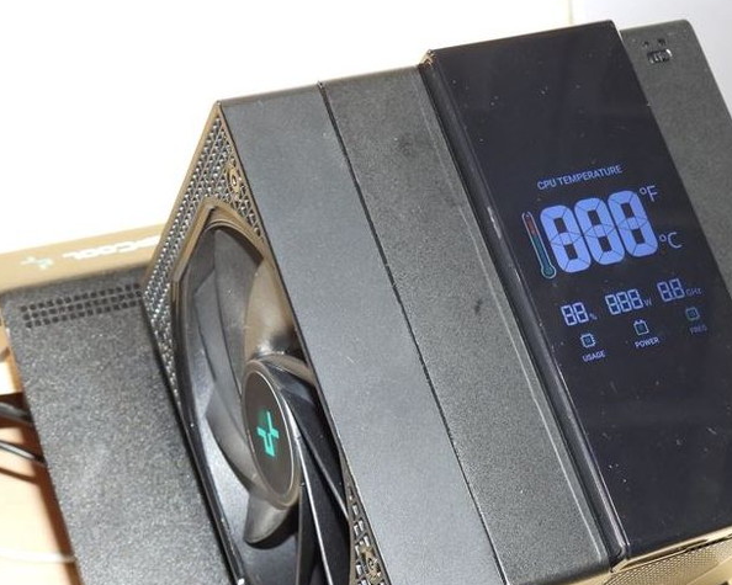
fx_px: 1603
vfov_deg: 20.6
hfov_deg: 25.5
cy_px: 377
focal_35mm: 74
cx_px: 511
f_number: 3.5
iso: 200
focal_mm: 8.9
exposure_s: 1/30
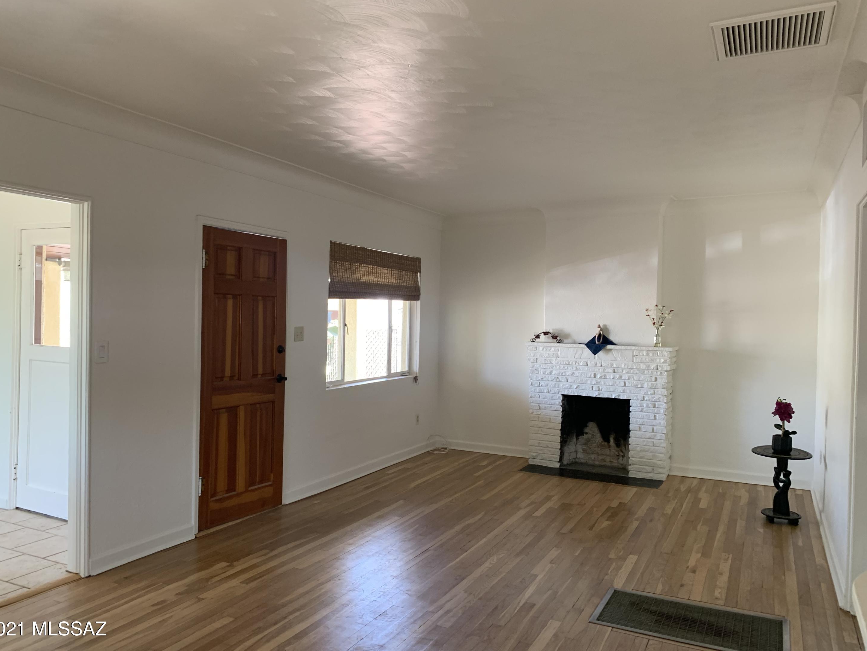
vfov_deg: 51.4
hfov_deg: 65.3
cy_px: 321
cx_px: 420
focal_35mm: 27
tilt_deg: +0.0
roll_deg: -1.2
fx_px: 676
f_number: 1.8
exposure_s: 1/60
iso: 160
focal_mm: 4.25
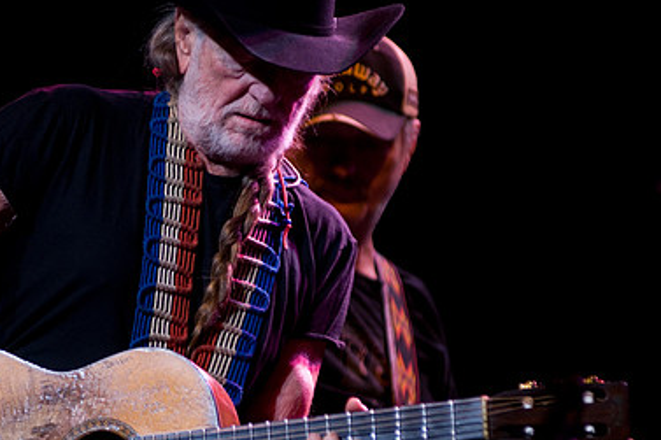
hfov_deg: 4.5
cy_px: 260
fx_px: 8460
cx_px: 174
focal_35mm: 461
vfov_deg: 3.0
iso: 800
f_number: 3.2
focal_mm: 200
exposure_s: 1/320
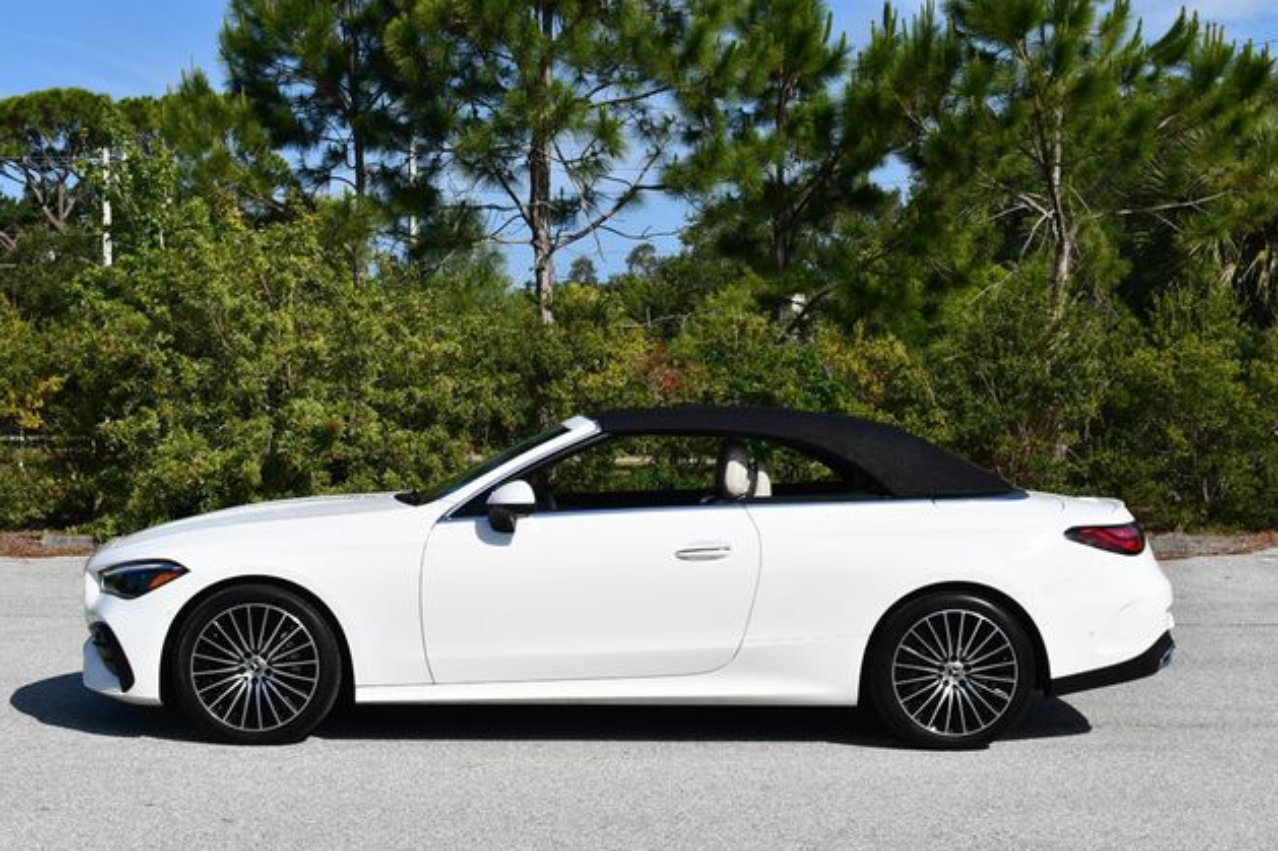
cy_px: 433
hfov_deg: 37.5
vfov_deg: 25.5
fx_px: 1881
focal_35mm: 53
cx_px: 632
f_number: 9
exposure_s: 1/320
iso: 100
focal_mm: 26
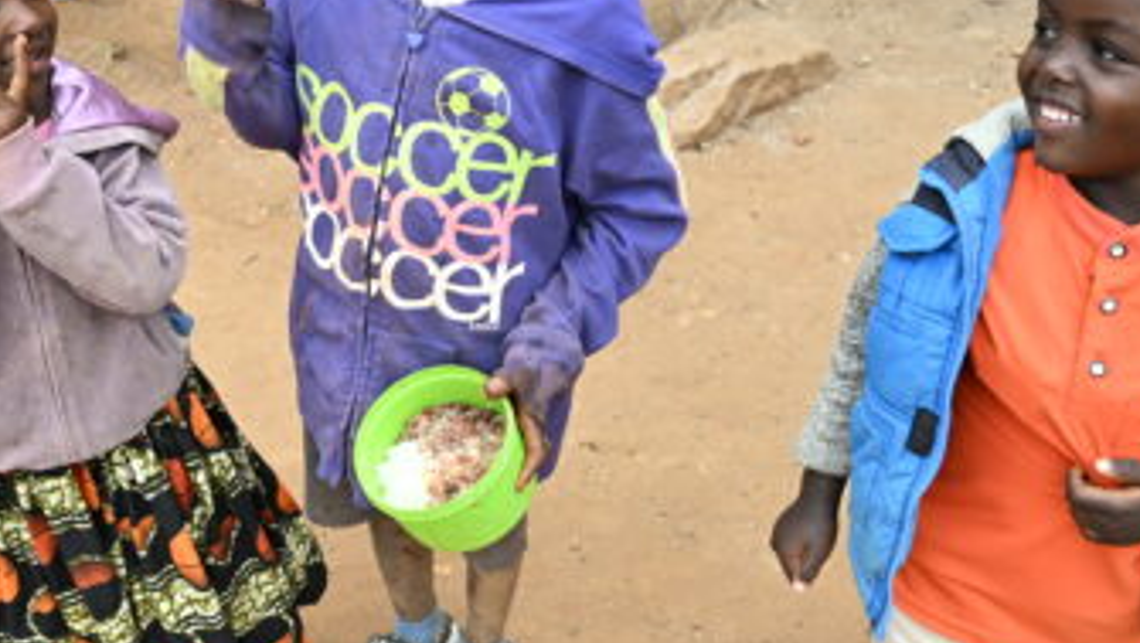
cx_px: 517
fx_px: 1361
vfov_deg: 26.5
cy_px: 252
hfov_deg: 45.4
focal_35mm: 45
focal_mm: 24
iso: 200
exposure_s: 1/250
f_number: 5.6
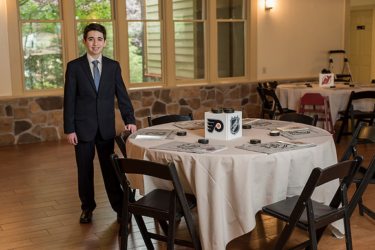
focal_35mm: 50
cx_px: 188
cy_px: 125
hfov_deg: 39.6
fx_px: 521
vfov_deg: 27.0
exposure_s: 1/80
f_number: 3.5
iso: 1000
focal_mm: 50
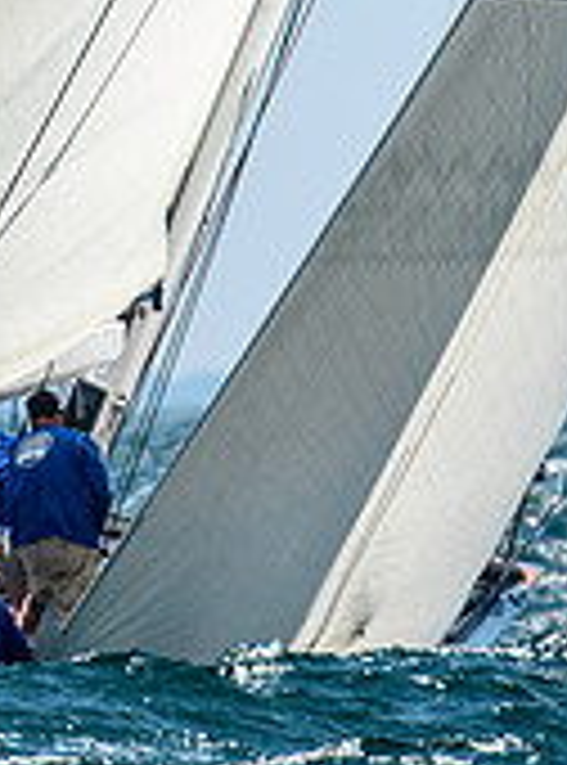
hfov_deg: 0.6
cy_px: -76
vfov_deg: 0.9
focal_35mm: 2301
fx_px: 50637
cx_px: 76
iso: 400
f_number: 5
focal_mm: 400
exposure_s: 1/3200
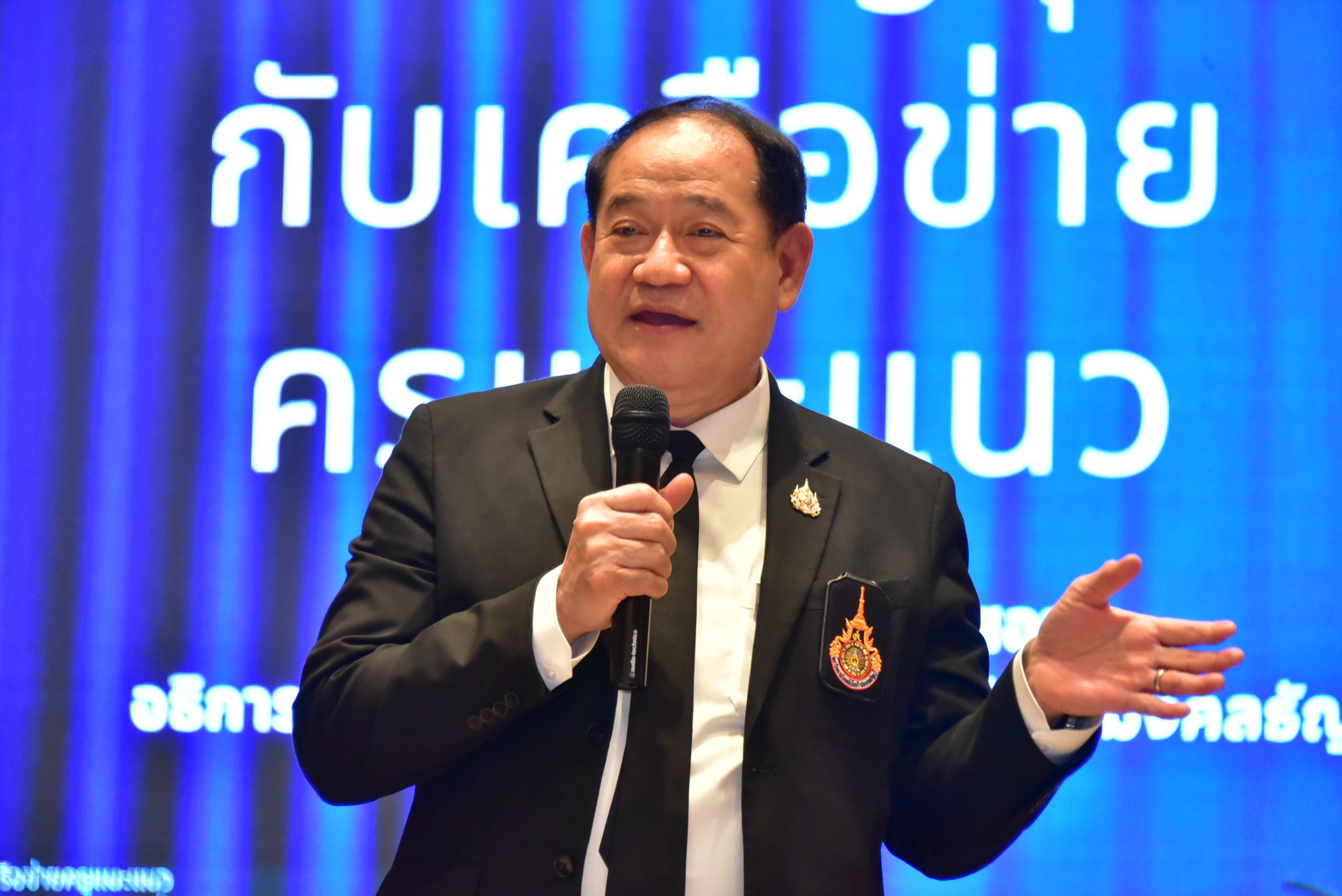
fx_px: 6712
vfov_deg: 7.6
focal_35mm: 180
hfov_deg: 11.4
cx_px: 671
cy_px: 448
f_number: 5.6
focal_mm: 180
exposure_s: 1/125
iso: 8000
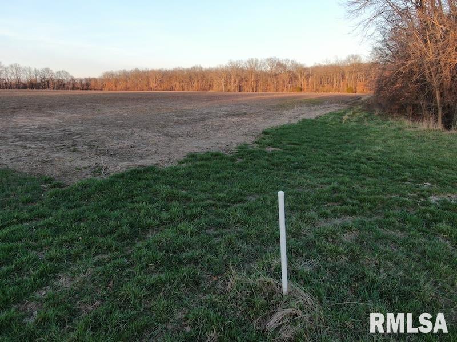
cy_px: 171
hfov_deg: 71.6
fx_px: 317
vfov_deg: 56.8
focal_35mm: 24
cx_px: 228
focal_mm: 4.39
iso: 100
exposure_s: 1/160
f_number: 2.8
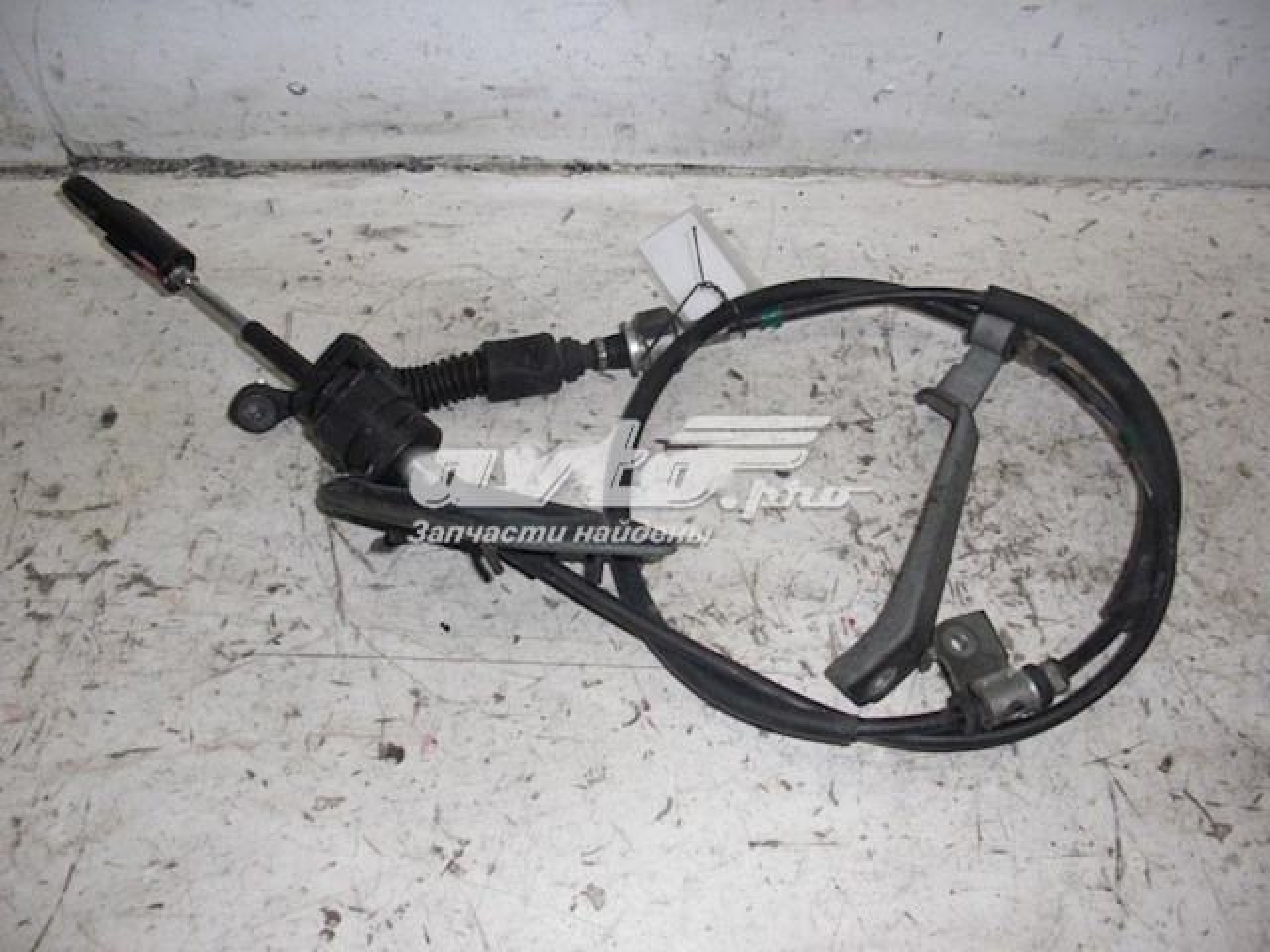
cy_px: 476
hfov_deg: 51.4
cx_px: 635
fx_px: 1321
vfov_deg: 39.7
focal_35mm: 36
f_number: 2.8
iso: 100
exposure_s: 1/60
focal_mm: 6.3
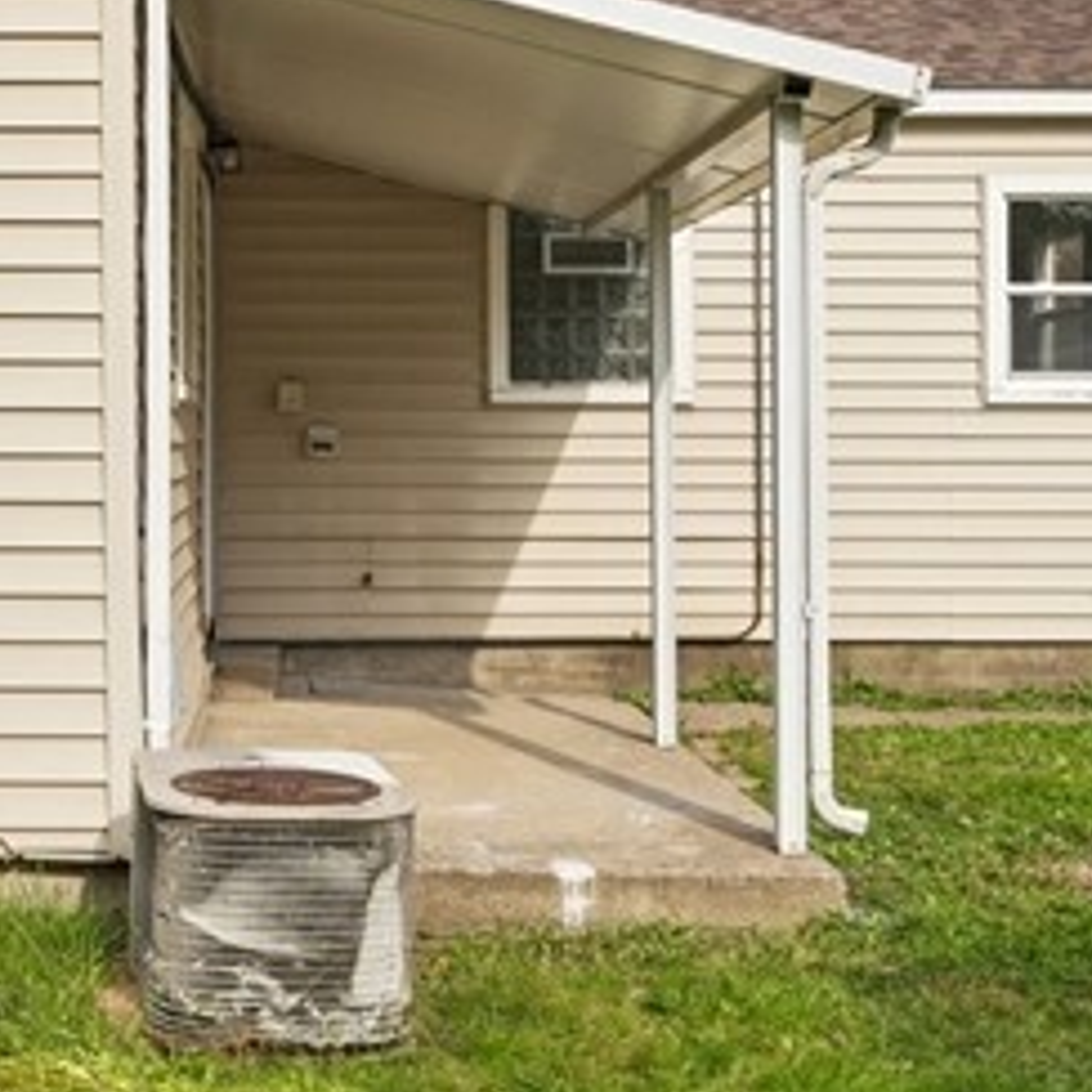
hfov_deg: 31.7
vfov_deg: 32.0
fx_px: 1892
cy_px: 374
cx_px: 304
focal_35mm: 53
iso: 200
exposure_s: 1/400
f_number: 8
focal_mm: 14
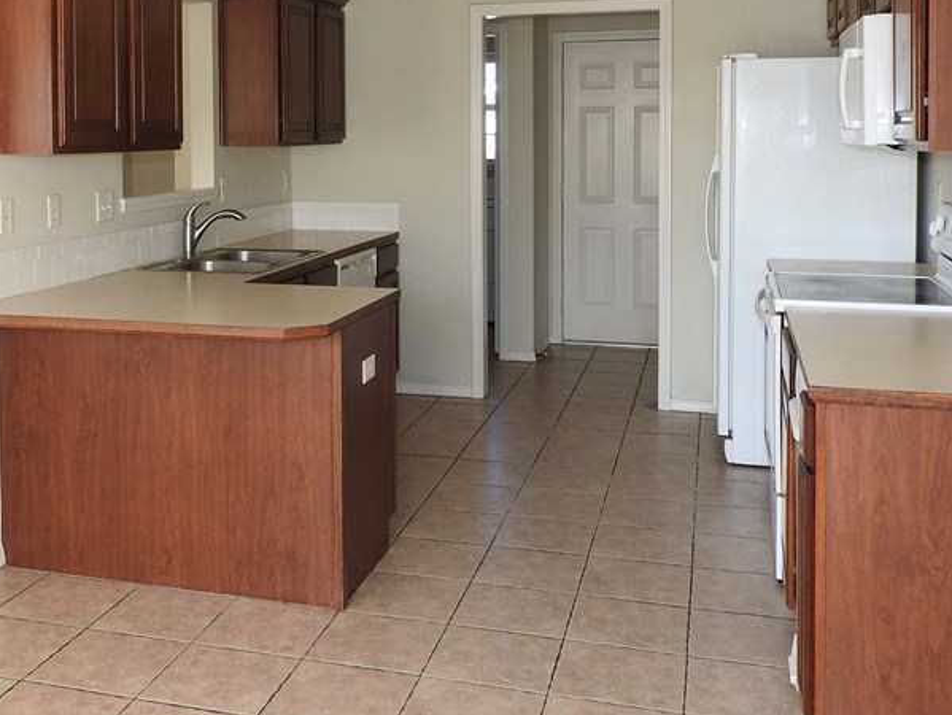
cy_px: 170
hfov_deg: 45.2
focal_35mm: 41
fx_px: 1128
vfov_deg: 34.4
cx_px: 331
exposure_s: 1/40
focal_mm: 4.3
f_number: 3.3
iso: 100
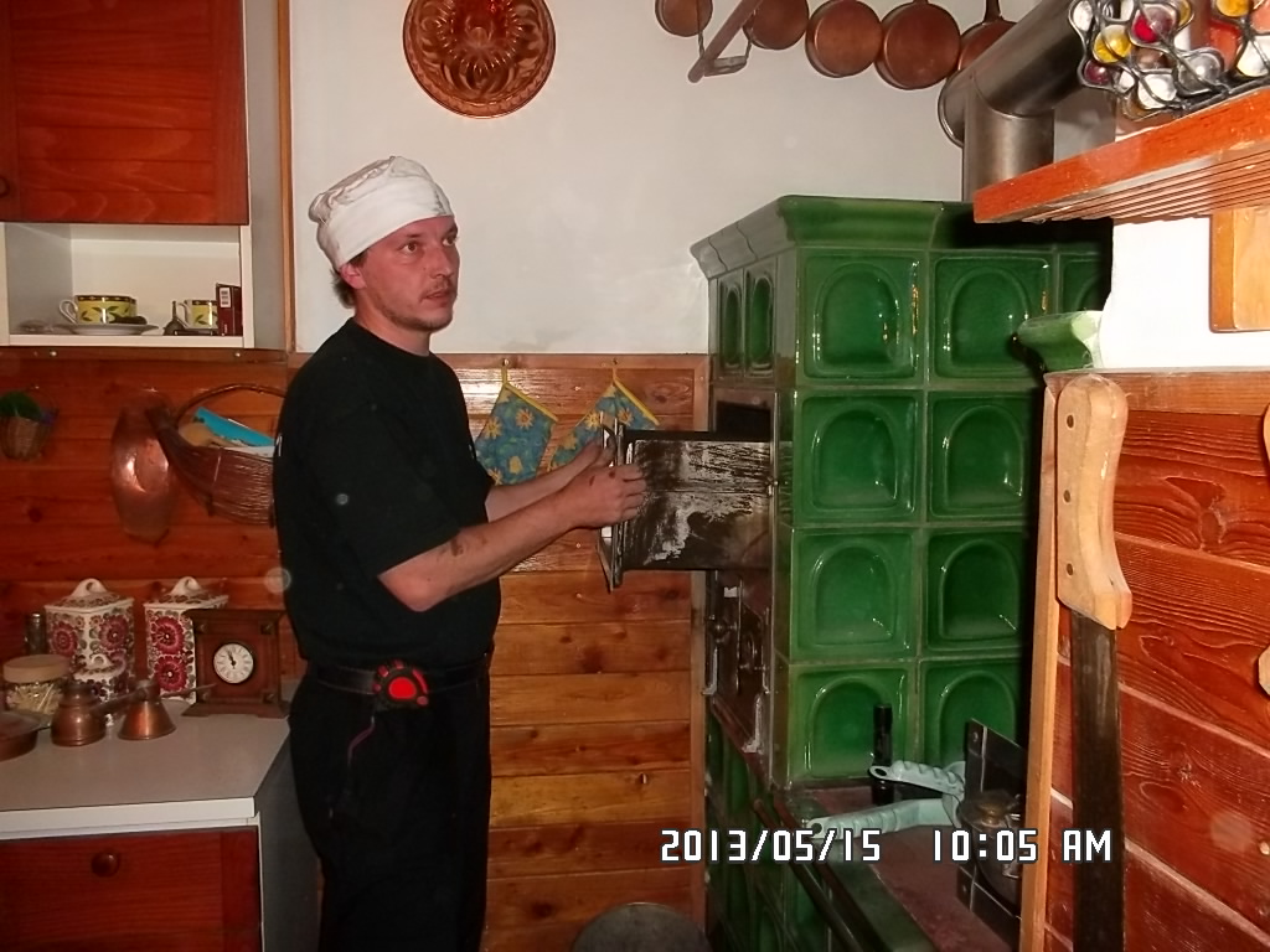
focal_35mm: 28
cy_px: 476
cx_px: 635
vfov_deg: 49.7
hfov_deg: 63.4
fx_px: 1027
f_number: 3.3
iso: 200
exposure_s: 1/45
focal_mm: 4.1
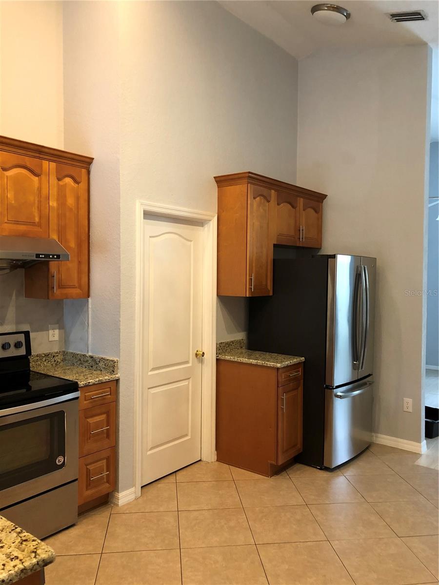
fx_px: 473
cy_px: 292
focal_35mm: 28
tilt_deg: -2.5
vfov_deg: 63.4
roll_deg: -1.1
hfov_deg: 49.7
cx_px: 220
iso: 64
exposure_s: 1/15
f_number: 1.8
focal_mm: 4
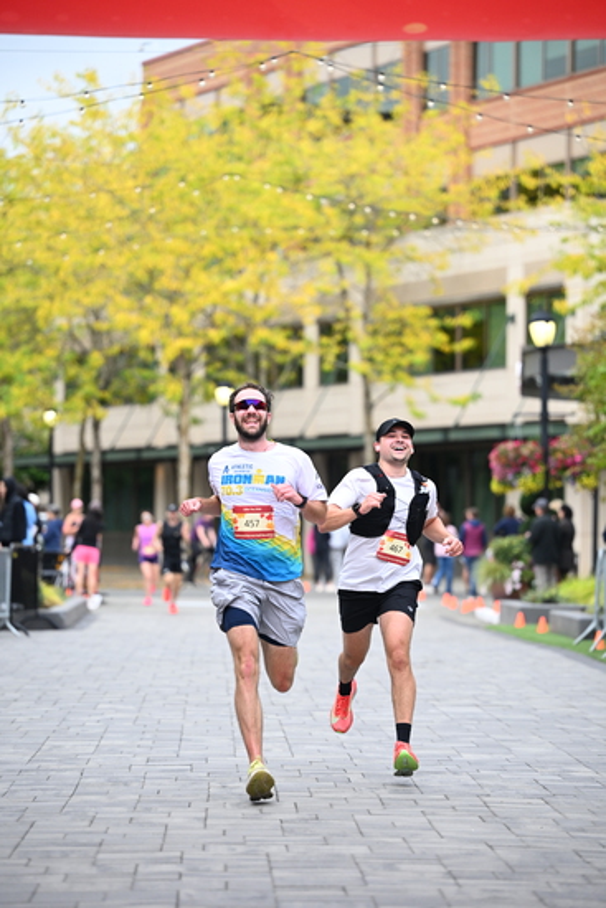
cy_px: 454
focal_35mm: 130
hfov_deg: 10.6
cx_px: 303
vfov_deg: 15.8
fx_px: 3280
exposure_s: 1/2000
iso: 1000
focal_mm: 130
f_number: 2.8
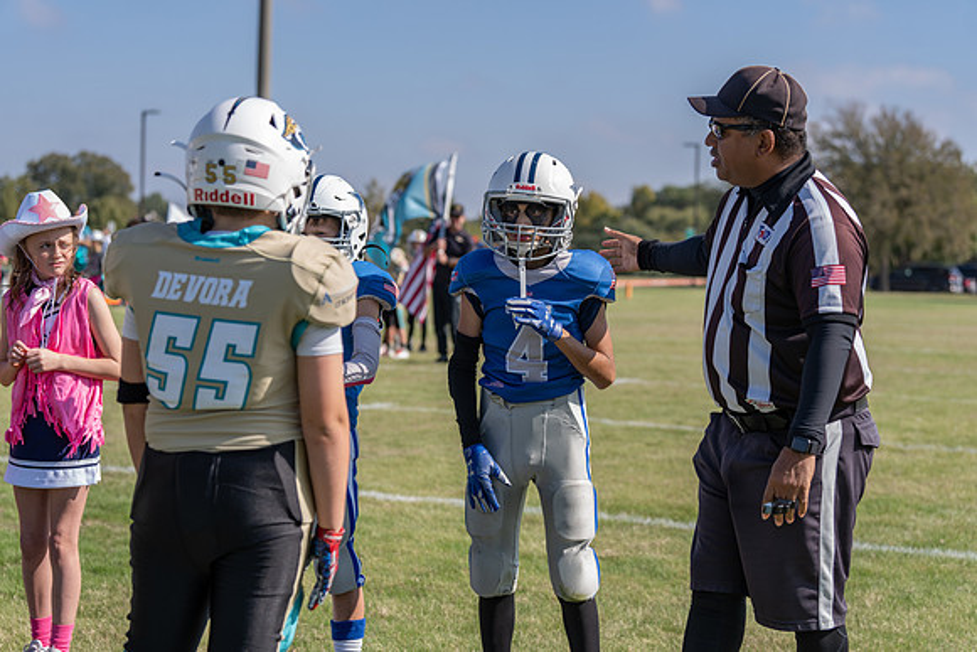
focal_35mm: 70
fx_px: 1900
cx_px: 488
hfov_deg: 28.8
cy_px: 326
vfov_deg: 19.5
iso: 80
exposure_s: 1/1000
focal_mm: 70
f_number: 3.5
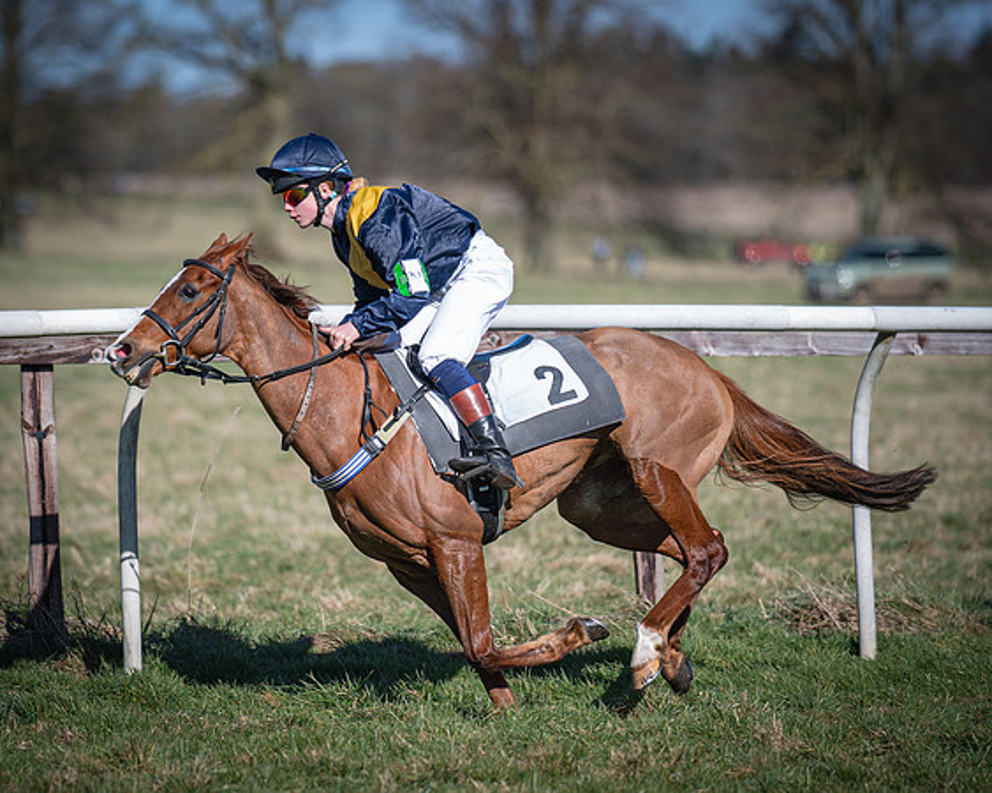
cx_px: 423
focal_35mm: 242
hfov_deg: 8.0
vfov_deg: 6.4
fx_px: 7113
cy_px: 393
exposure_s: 1/3200
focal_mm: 135
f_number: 1.8
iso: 50
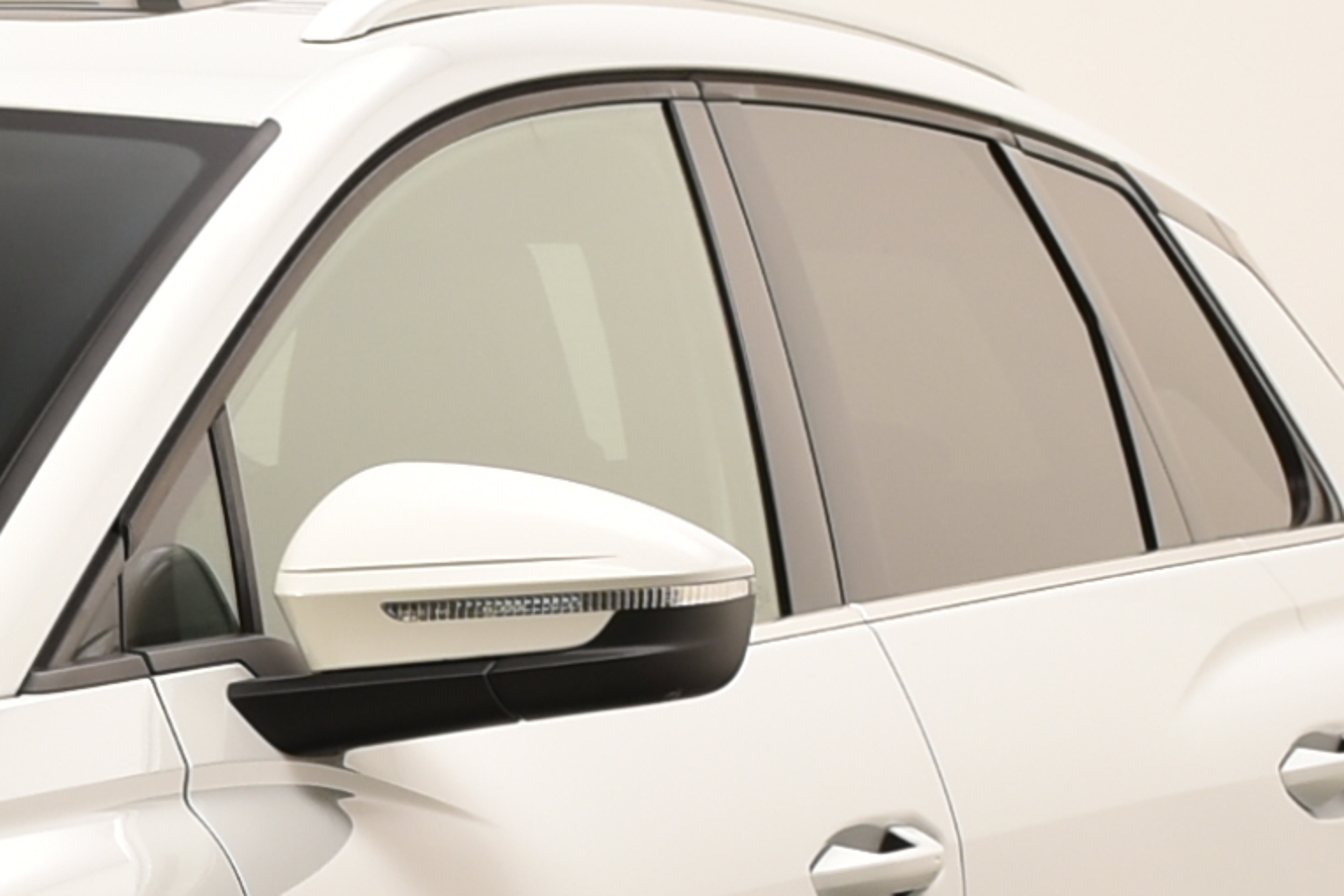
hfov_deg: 8.9
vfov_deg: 6.0
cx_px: -277
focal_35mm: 229
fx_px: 8550
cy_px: 984
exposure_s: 1/200
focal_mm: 26
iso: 100
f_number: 8
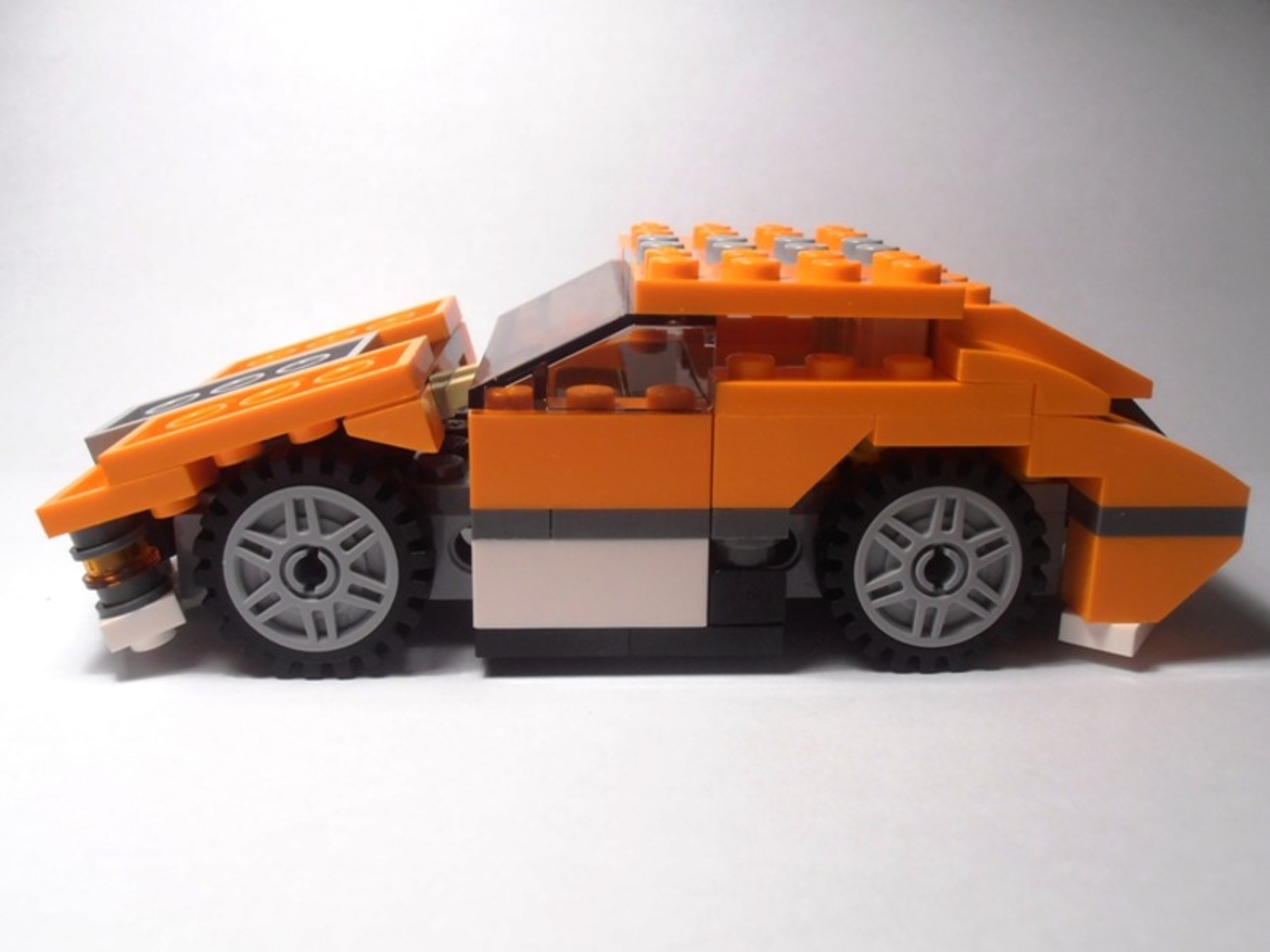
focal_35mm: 37
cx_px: 635
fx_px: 1357
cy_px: 476
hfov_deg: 50.1
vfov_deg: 38.7
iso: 80
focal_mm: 6.61
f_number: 3.9
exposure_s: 1/60
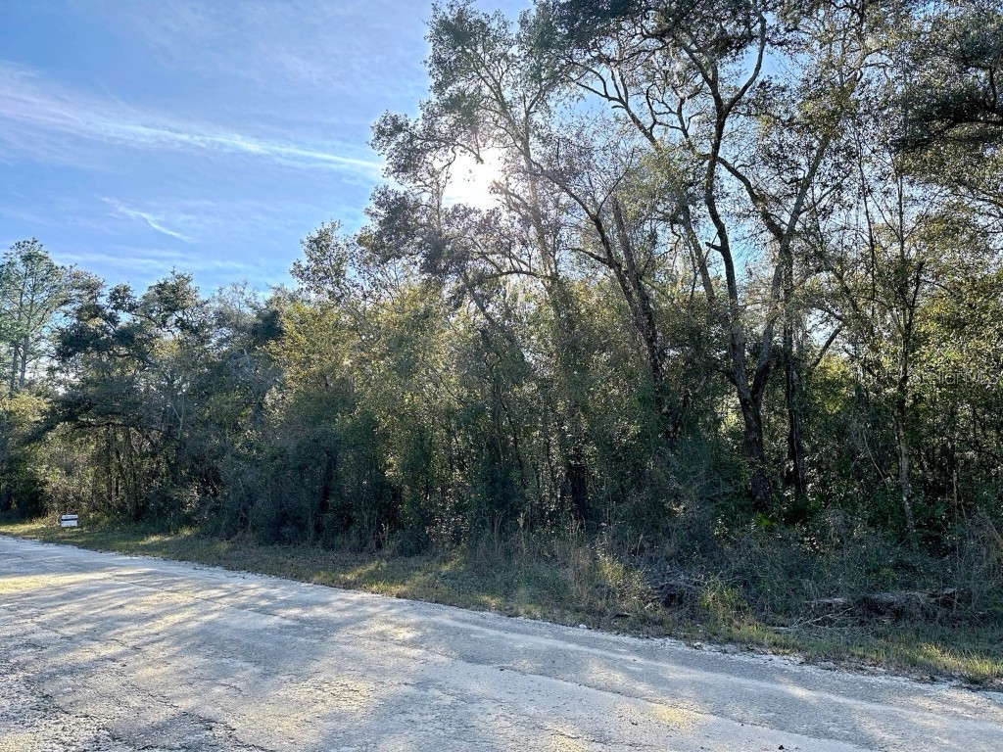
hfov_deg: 71.6
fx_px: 695
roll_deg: -1.0
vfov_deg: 56.8
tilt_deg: +9.7
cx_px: 502
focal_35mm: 24
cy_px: 376
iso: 80
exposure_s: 1/2028
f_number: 1.78
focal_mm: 6.86
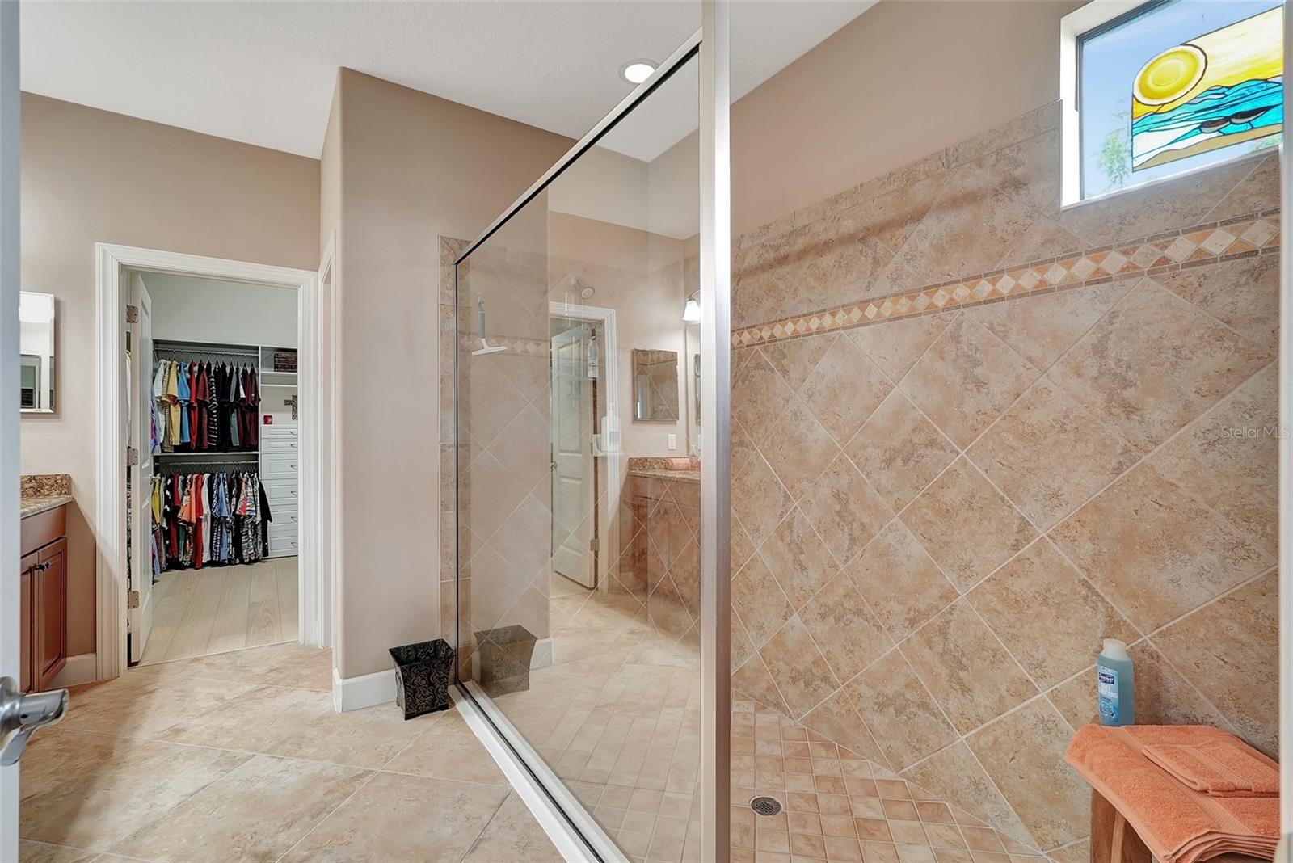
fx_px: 593
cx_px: 646
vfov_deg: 72.1
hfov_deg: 95.0
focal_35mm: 16
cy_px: 432
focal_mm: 16.5
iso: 400
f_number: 8
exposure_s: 1/1.67
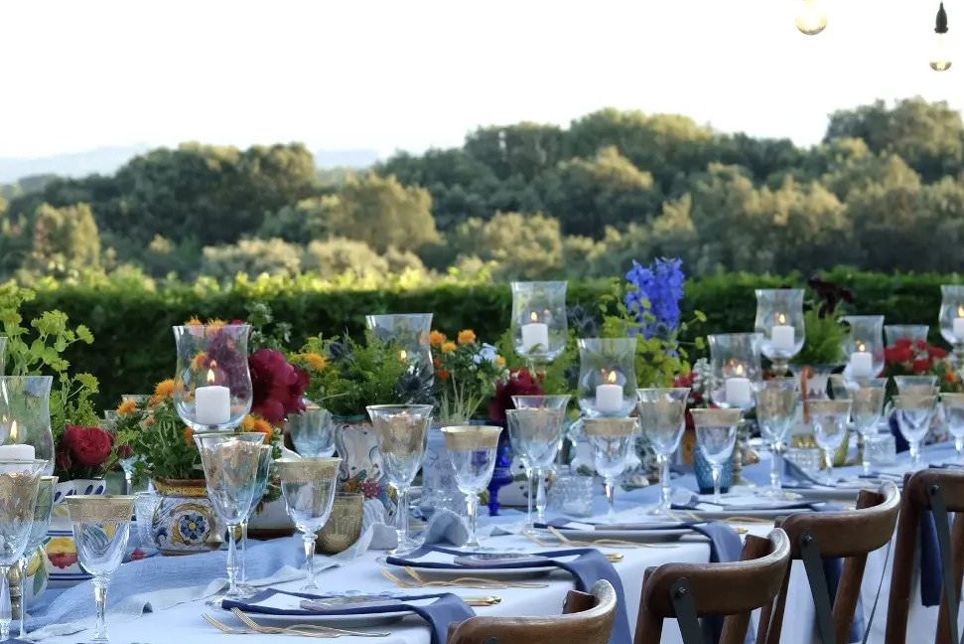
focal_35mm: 127
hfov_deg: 16.1
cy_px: 411
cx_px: 269
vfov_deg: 10.8
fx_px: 3402
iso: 640
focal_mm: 50
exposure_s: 1/250
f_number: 7.1
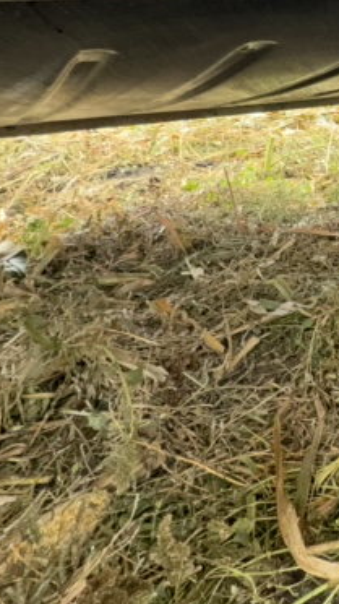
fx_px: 672
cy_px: -15
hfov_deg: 21.3
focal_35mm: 42
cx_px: 571
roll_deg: +2.7
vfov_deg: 41.4
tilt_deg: +4.8
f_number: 2.2
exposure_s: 1/114
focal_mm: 2.22
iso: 64
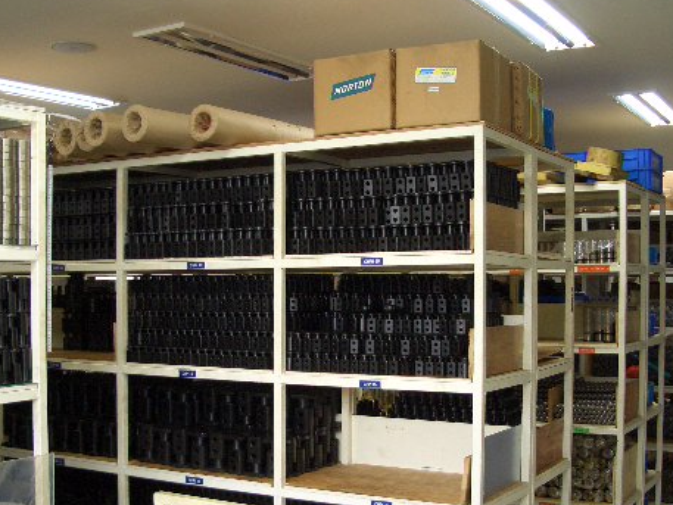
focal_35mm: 49
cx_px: 315
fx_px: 953
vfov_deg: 29.6
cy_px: 308
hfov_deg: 38.9
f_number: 2.6
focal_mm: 5.8
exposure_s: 1/30
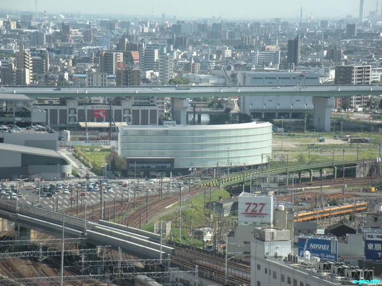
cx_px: 191
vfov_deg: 8.4
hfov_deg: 11.2
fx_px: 1953
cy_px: 143
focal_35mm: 177
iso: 64
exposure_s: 1/212
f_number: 4.8
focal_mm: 29.5
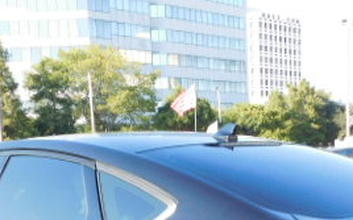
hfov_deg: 27.1
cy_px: 315
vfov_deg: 15.9
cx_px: 199
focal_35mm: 76
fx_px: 731
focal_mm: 5.3
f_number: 3.2
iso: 125
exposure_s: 1/320
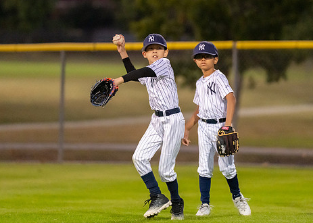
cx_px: 169
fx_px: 3207
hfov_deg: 5.6
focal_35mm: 361
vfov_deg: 4.0
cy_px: 88
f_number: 2.8
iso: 4000
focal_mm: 200
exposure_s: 1/1000
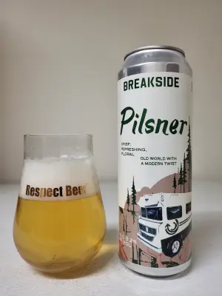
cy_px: 148
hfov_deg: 53.1
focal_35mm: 26
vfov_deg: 67.3
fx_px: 222
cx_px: 111
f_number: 1.8
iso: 80
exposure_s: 1/26.3
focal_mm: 5.4
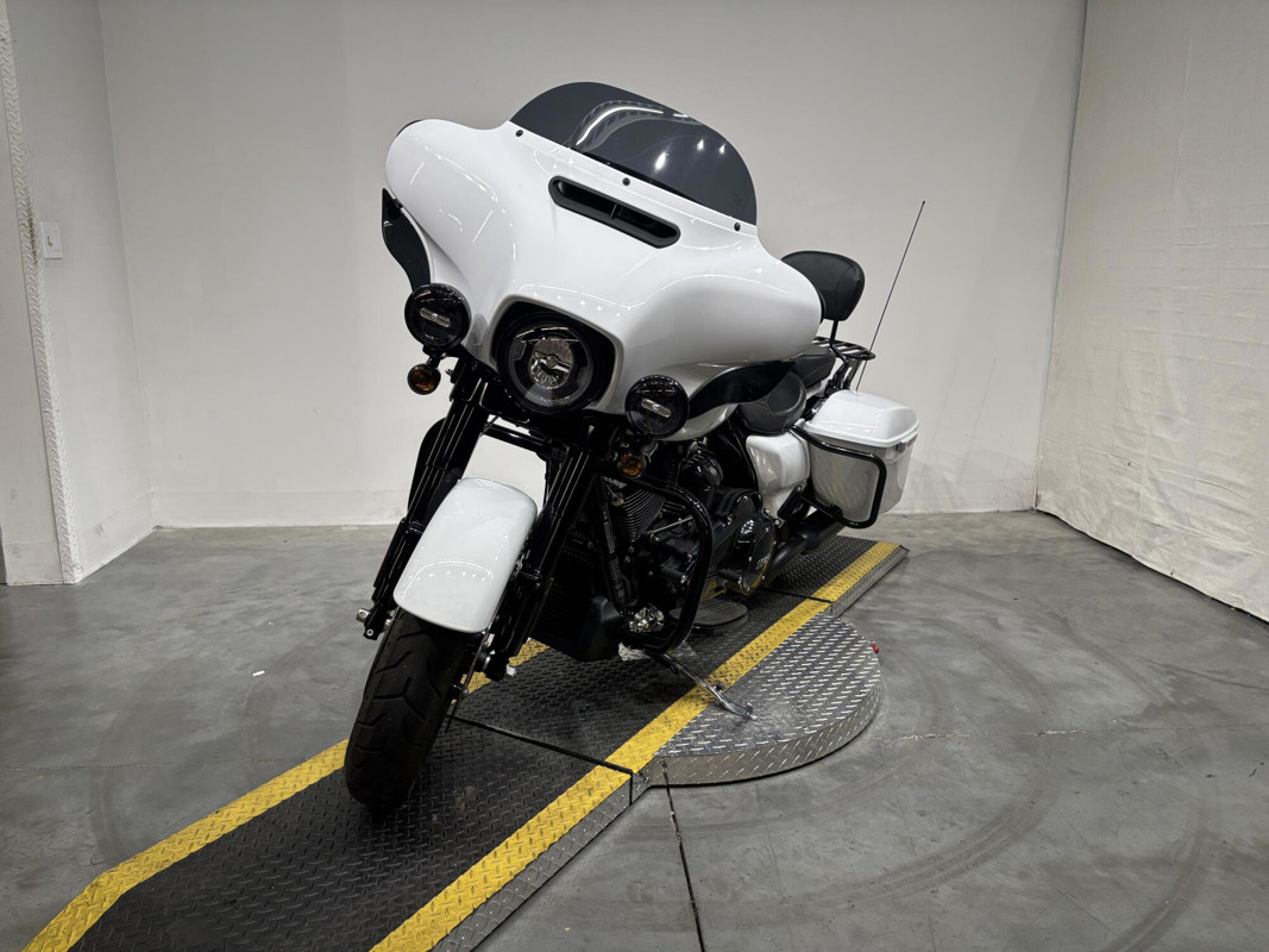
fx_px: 953
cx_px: 634
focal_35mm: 26
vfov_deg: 53.1
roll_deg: +0.2
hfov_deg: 67.3
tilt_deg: -12.8
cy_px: 476
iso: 80
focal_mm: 5.96
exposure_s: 1/120
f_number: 1.6
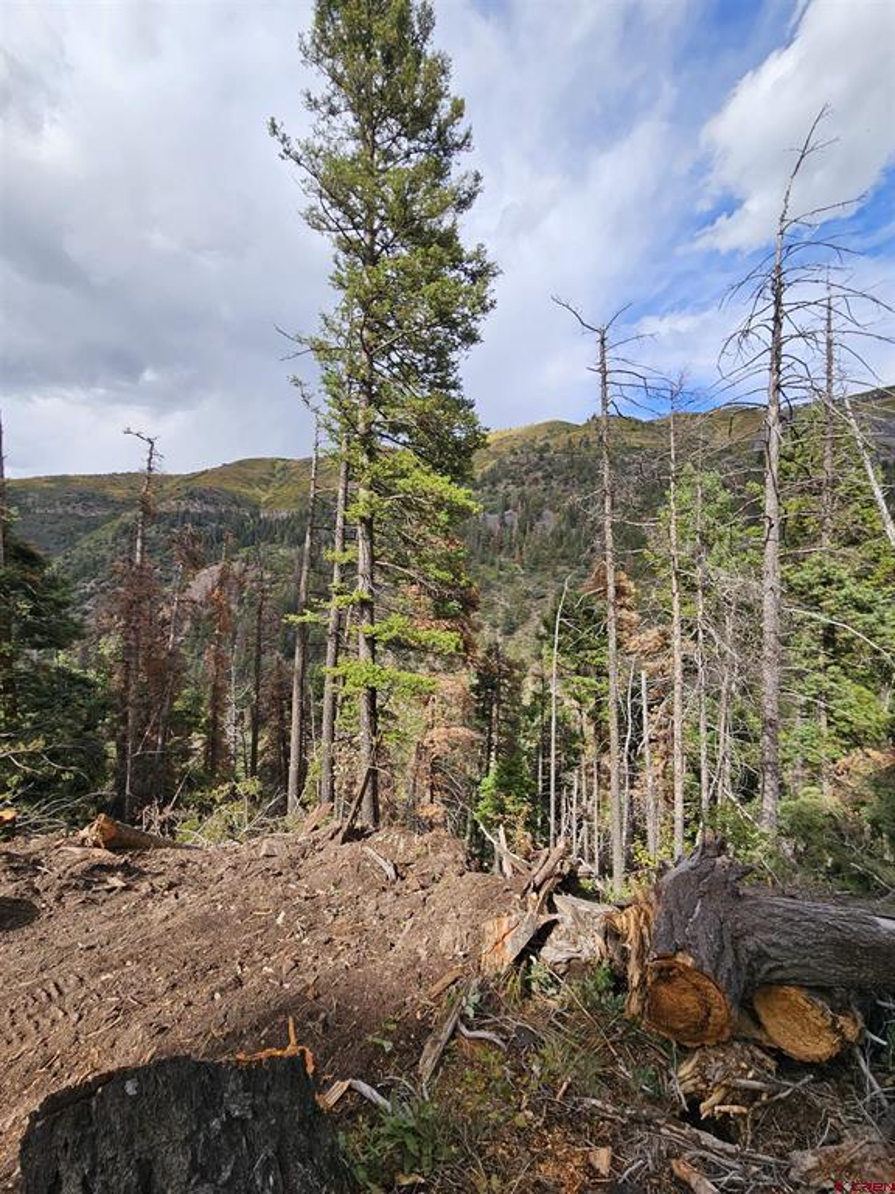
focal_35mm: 13
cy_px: 597
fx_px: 448
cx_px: 448
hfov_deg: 89.9
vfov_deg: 106.2
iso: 50
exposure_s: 1/1718
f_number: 2.2
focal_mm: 2.2
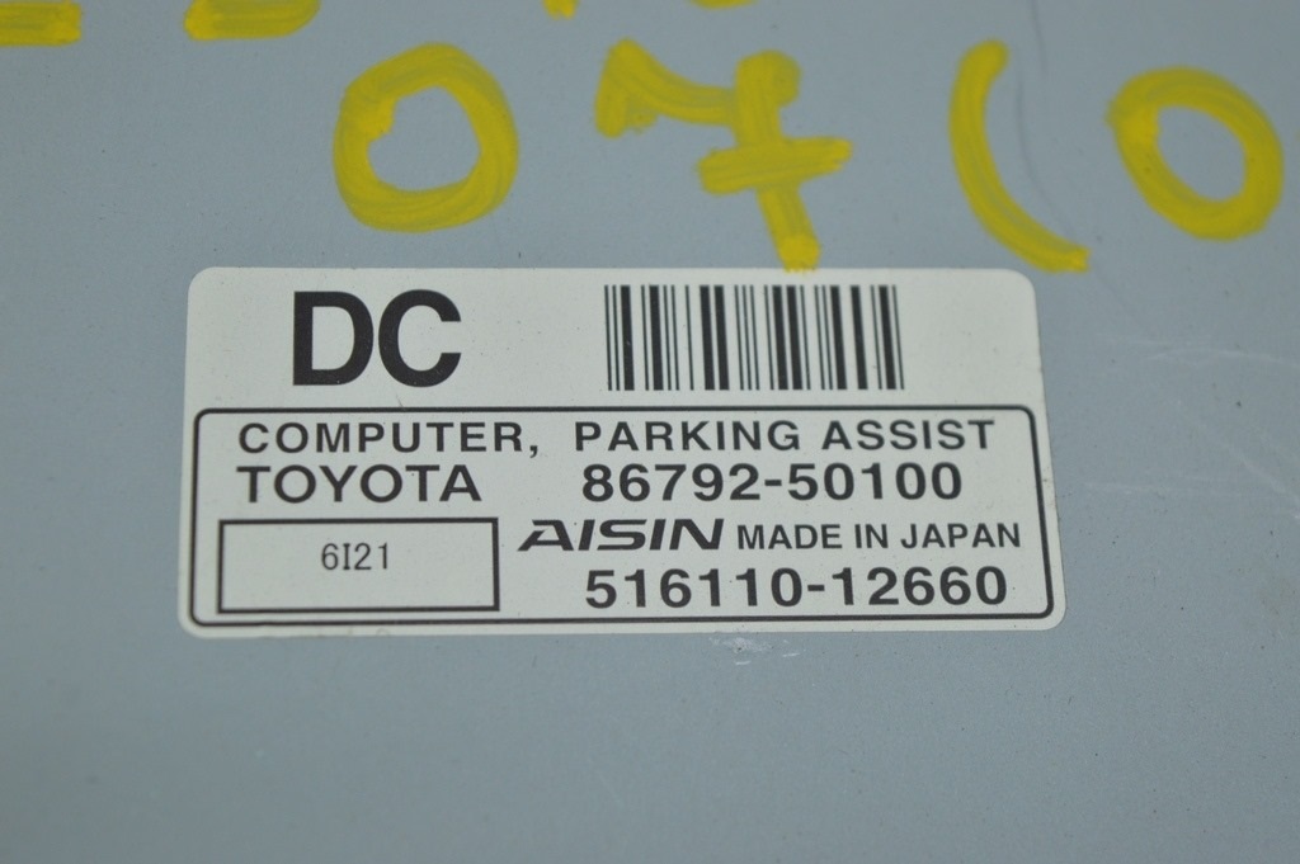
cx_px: 650
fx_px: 2977
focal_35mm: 82
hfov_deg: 24.6
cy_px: 432
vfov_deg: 16.5
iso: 400
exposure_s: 1/60
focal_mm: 55
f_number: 5.6
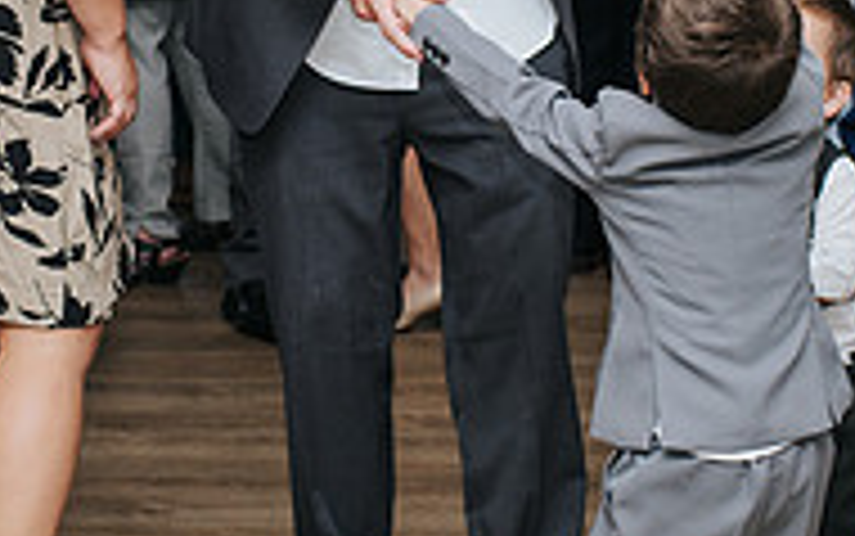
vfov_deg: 10.3
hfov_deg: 16.4
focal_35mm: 127
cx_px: 219
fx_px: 2961
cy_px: 99
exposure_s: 1/200
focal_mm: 35
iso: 800
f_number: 3.2
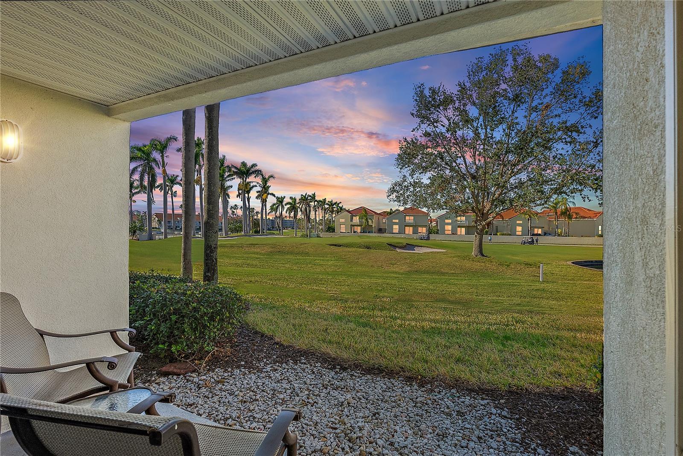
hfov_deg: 96.7
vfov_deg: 73.8
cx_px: 342
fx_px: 304
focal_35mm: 16
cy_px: 228
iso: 1600
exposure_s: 1/400
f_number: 10
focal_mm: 16
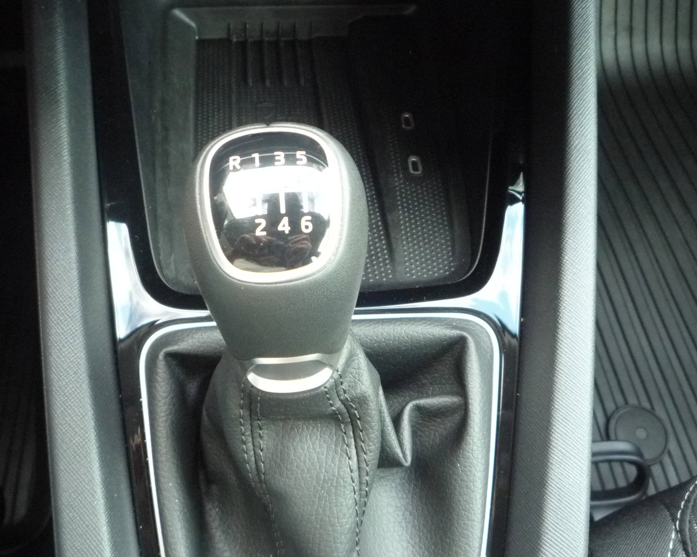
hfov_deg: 45.7
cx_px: 312
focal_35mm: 40
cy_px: 246
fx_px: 825
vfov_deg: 37.3
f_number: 3.3
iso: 400
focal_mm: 5.2
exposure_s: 1/20
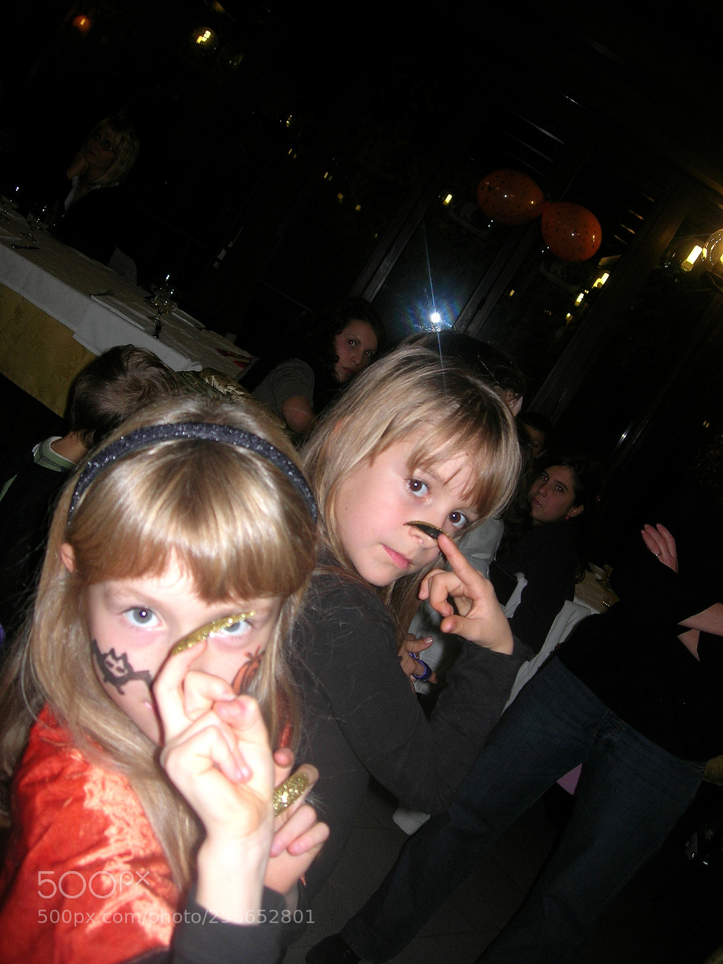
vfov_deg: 49.0
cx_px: 362
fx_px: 1058
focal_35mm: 38
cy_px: 482
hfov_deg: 37.7
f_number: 2.8
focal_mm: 7.8
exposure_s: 1/60.1
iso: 64
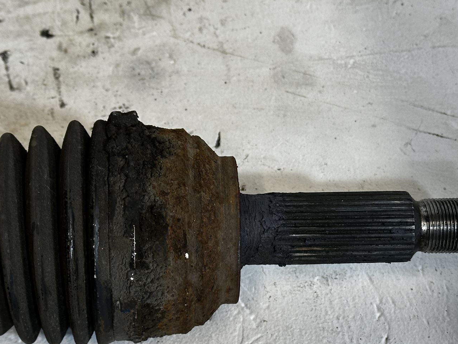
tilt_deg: -53.5
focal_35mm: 76
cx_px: 219
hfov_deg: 25.7
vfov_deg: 19.4
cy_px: 212
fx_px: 1006
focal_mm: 6.86
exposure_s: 1/100
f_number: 1.78
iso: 80
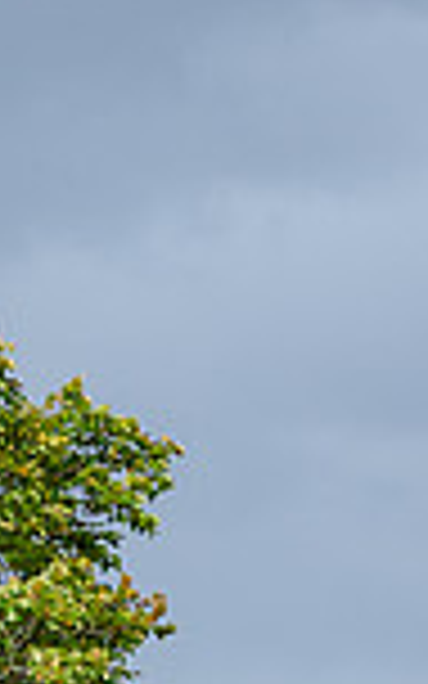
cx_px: -284
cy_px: 765
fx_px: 8137
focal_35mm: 436
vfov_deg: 4.8
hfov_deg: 3.0
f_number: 5.6
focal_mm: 75
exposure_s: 1/320
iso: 100
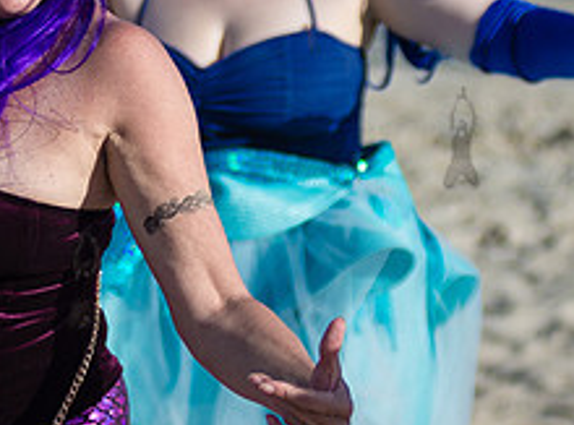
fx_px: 4524
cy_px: 71
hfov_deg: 7.2
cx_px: 6
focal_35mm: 274
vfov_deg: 5.4
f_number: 2.8
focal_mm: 80
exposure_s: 1/4000
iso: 125
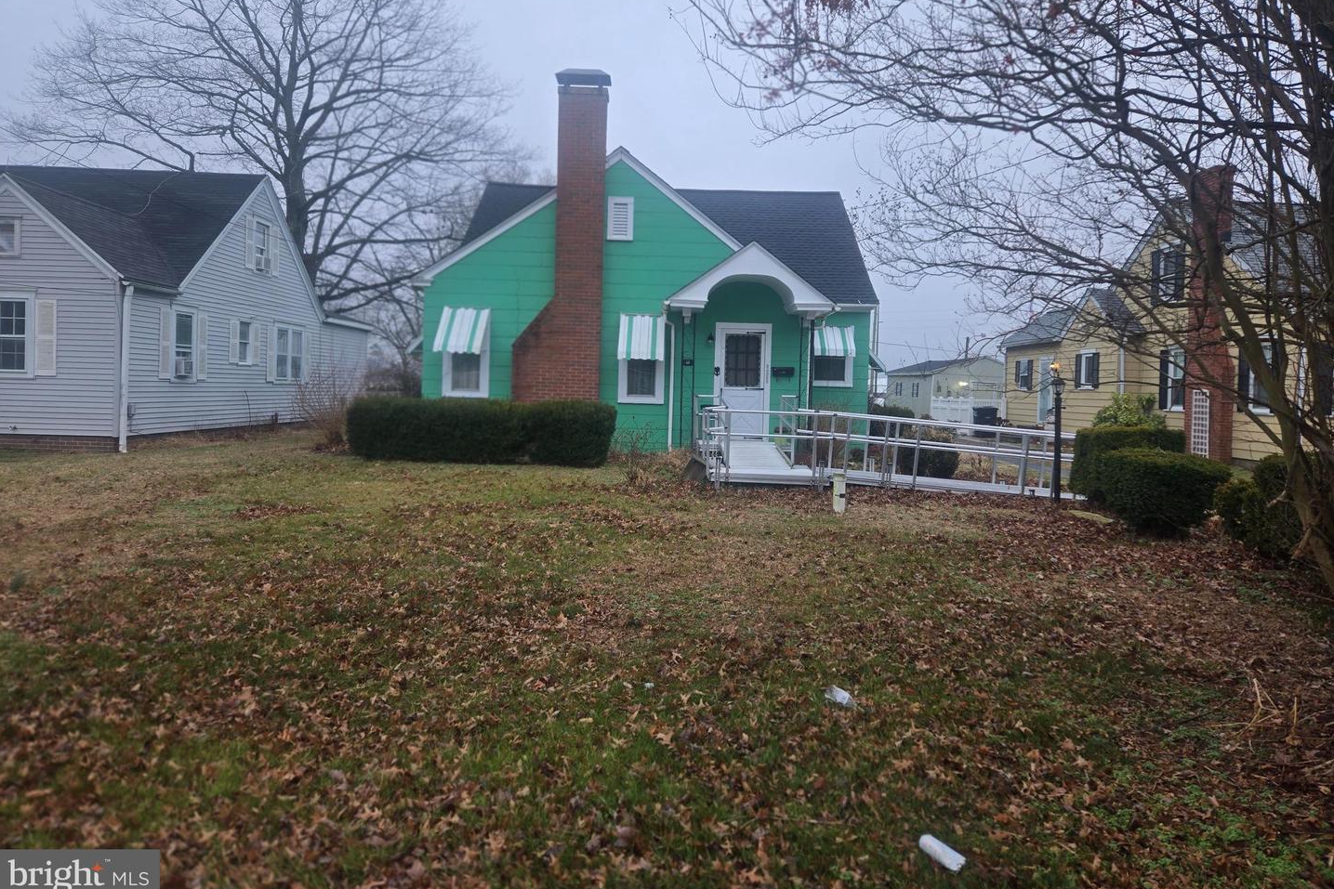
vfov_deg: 53.1
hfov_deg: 73.7
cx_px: 666
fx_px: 889
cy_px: 401
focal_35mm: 24
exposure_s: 1/120
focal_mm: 5.4
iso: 25
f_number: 1.8
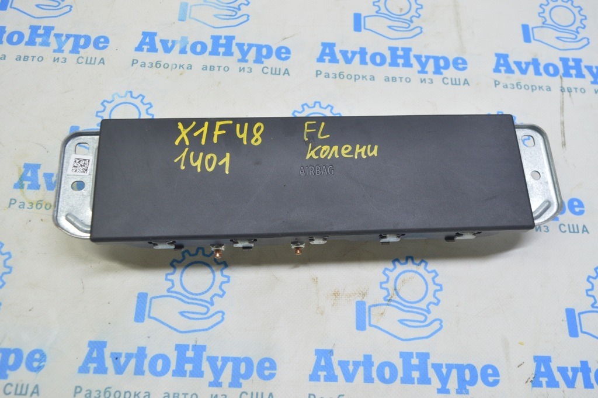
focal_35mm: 33
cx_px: 299
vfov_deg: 39.9
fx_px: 548
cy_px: 199
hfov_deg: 57.3
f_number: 5.6
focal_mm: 22
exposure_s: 1/20
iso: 400
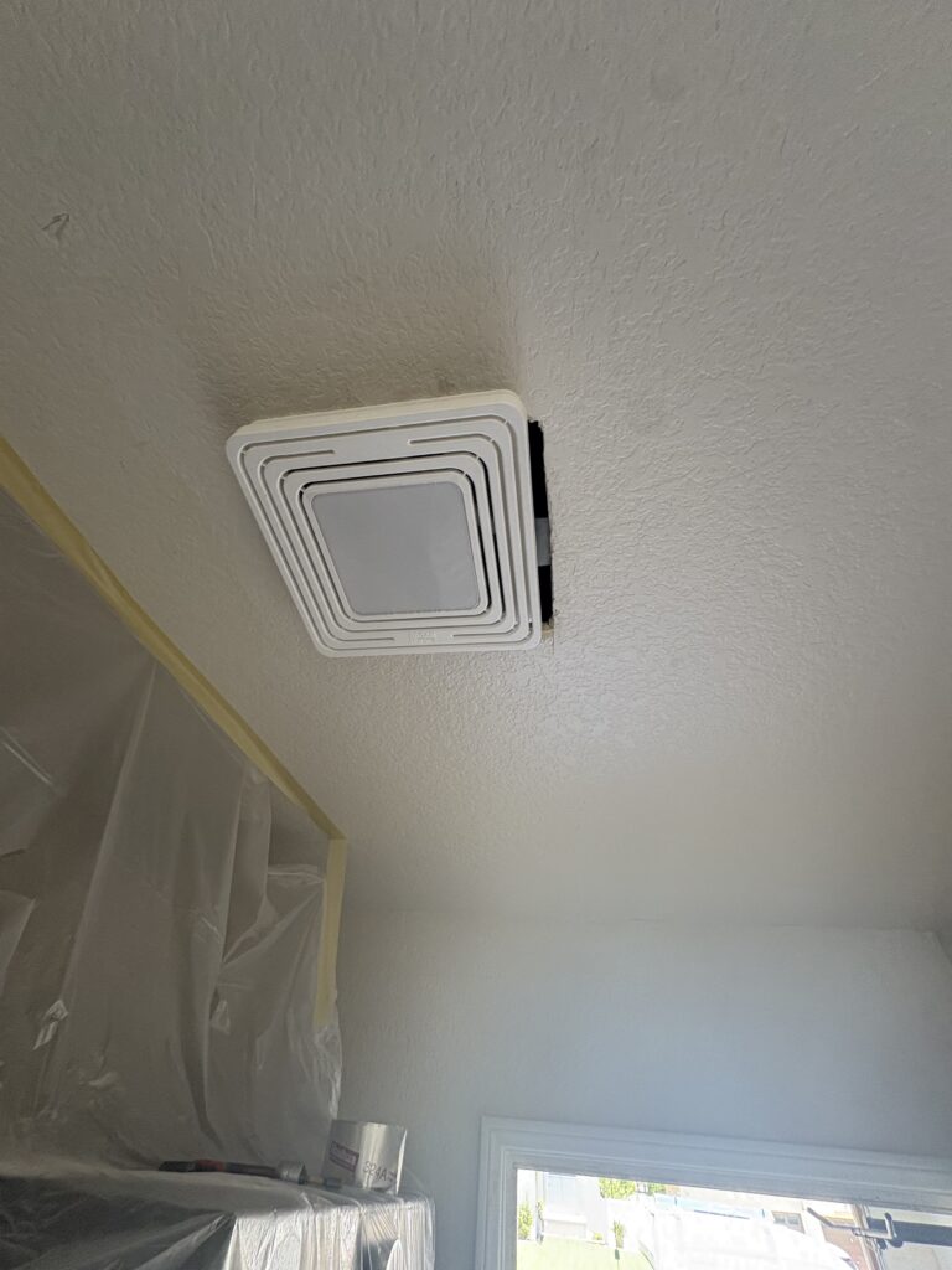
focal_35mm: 14
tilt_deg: +47.5
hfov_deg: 85.7
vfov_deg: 102.1
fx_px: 513
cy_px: 635
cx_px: 476
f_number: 2.2
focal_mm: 2.22
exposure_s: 1/81
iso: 200
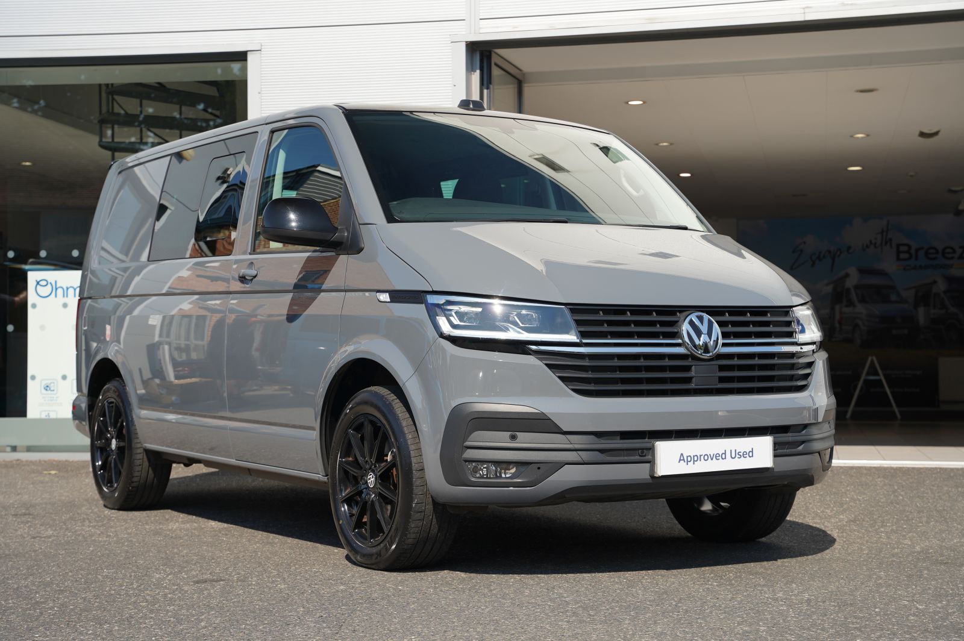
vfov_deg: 23.2
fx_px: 1560
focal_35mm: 58
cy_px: 320
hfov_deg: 34.3
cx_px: 482
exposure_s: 1/250
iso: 100
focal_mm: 58.3
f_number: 4.5
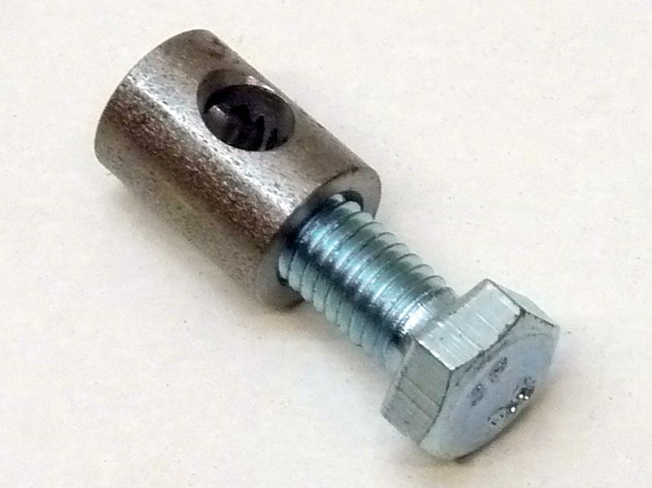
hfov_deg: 22.0
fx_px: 1676
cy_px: 240
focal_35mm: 89
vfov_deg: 16.6
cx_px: 323
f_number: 4.2
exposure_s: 1/25
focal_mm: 12.8
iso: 400
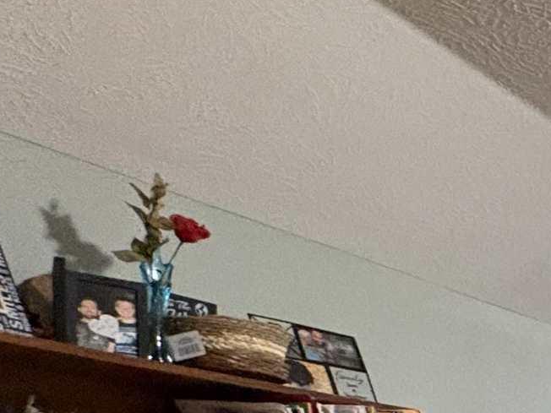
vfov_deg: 19.5
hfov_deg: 17.7
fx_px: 1051
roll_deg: -0.8
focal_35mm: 66
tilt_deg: -2.4
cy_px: 616
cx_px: 1163
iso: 640
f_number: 2.2
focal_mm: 2.22
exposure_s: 1/40
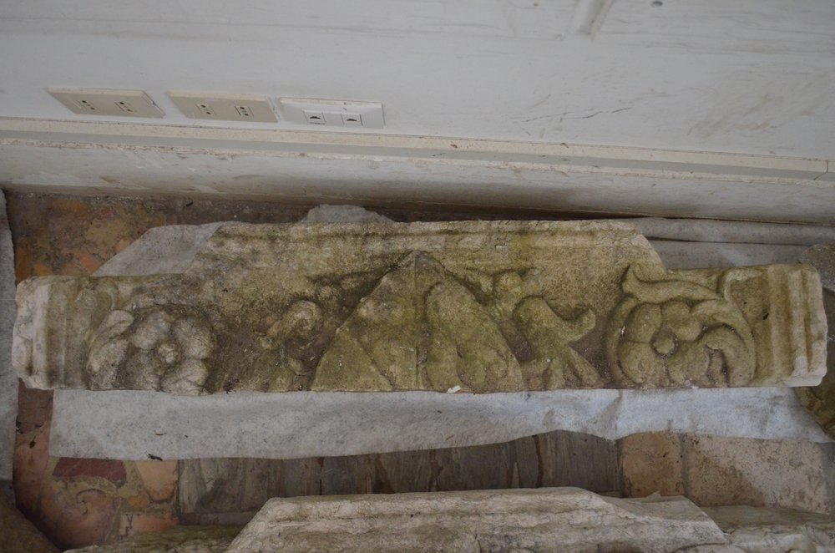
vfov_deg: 39.8
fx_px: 764
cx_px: 418
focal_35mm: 33
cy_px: 276
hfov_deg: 57.3
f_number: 3.8
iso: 2800
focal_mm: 22
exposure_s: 1/30
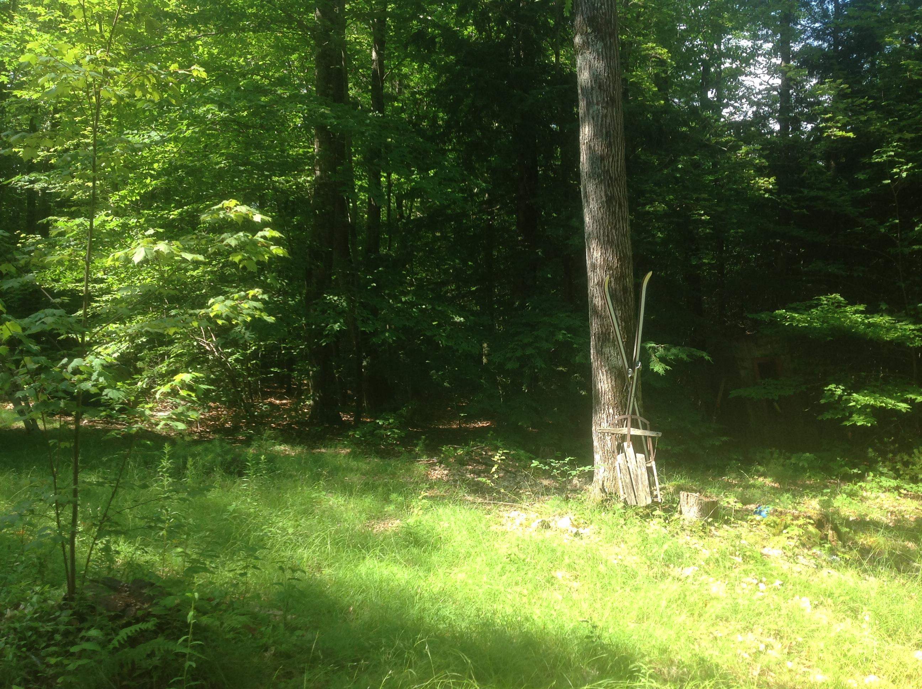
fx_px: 931
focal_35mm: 35
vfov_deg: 40.6
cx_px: 461
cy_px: 344
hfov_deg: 52.7
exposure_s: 1/280
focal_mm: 4.28
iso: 50
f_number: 2.4
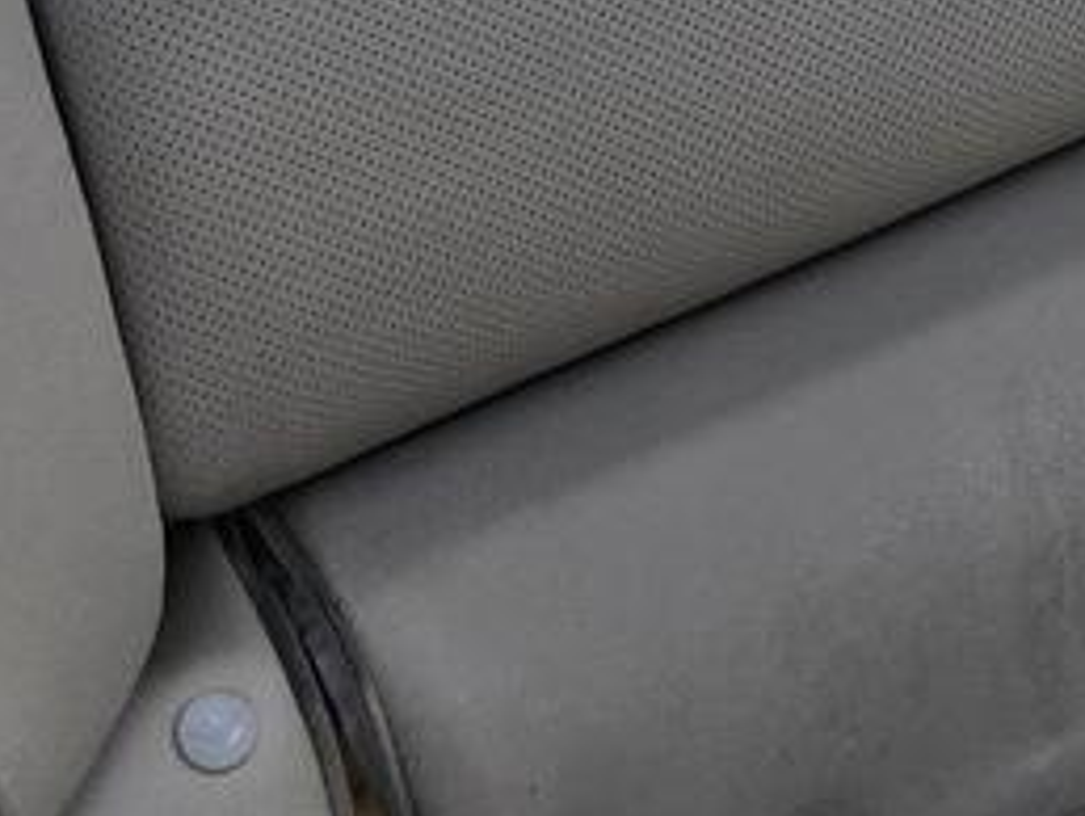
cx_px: 1939
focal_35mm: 114
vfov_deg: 10.9
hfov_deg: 15.0
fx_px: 3577
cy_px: -1186
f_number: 1.7
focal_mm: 6.3
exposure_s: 1/359
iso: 40
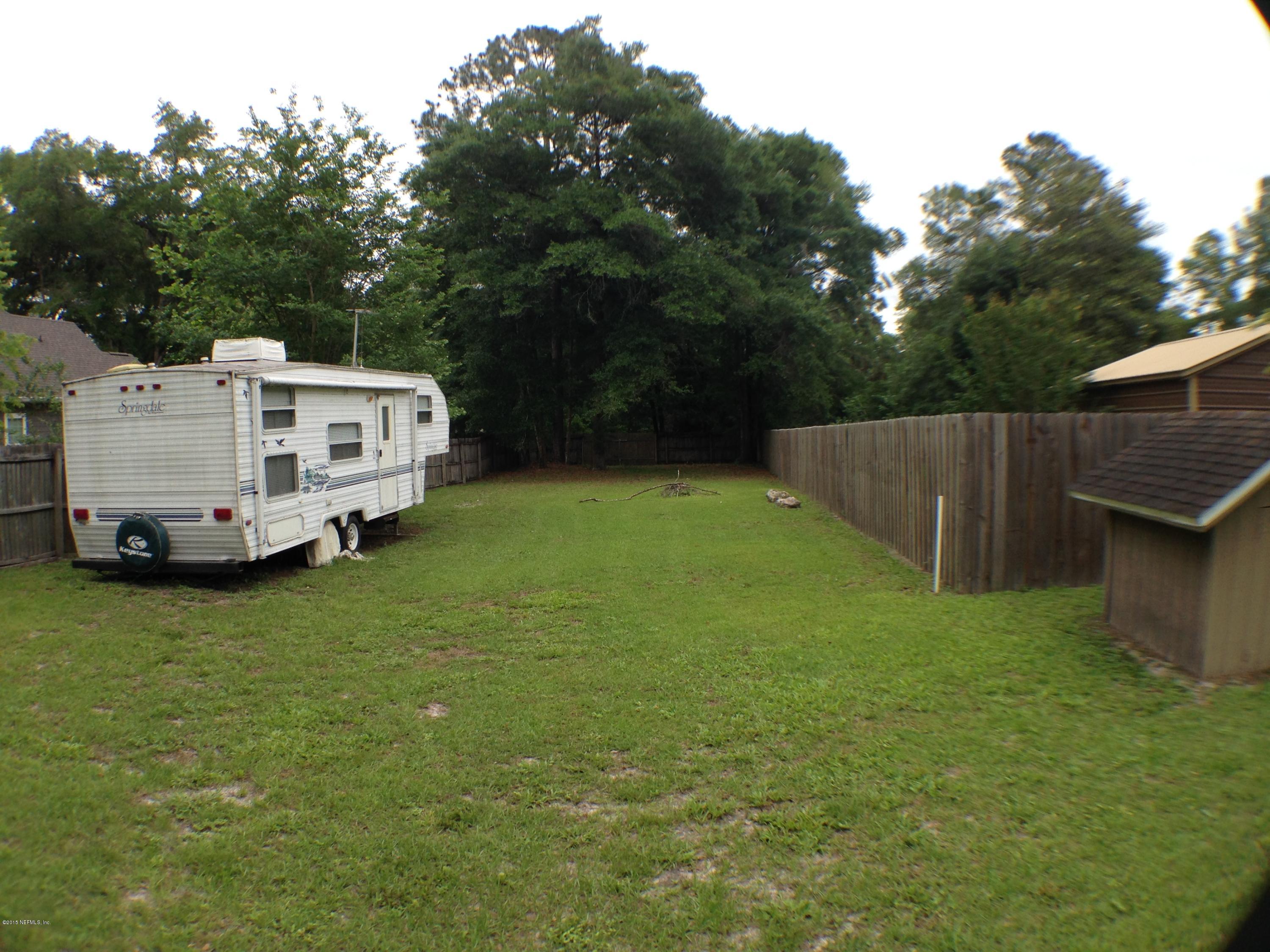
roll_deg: +2.5
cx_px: 635
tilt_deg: -2.3
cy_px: 476
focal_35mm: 33
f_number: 2.4
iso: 50
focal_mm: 4.12
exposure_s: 1/288
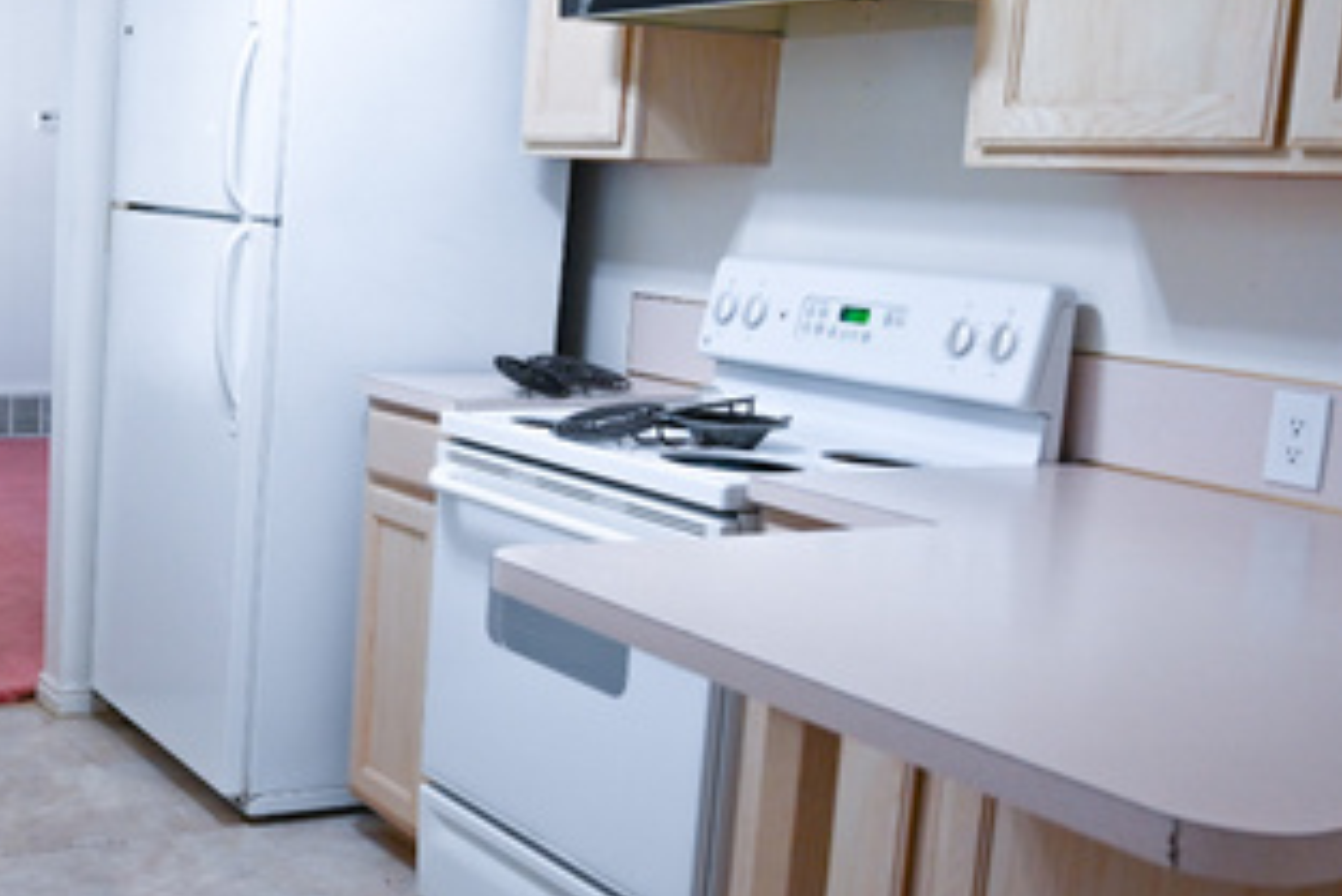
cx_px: 240
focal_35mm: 49
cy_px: 478
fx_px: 1827
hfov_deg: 38.6
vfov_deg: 27.5
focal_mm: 24
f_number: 4
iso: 800
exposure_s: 1/125
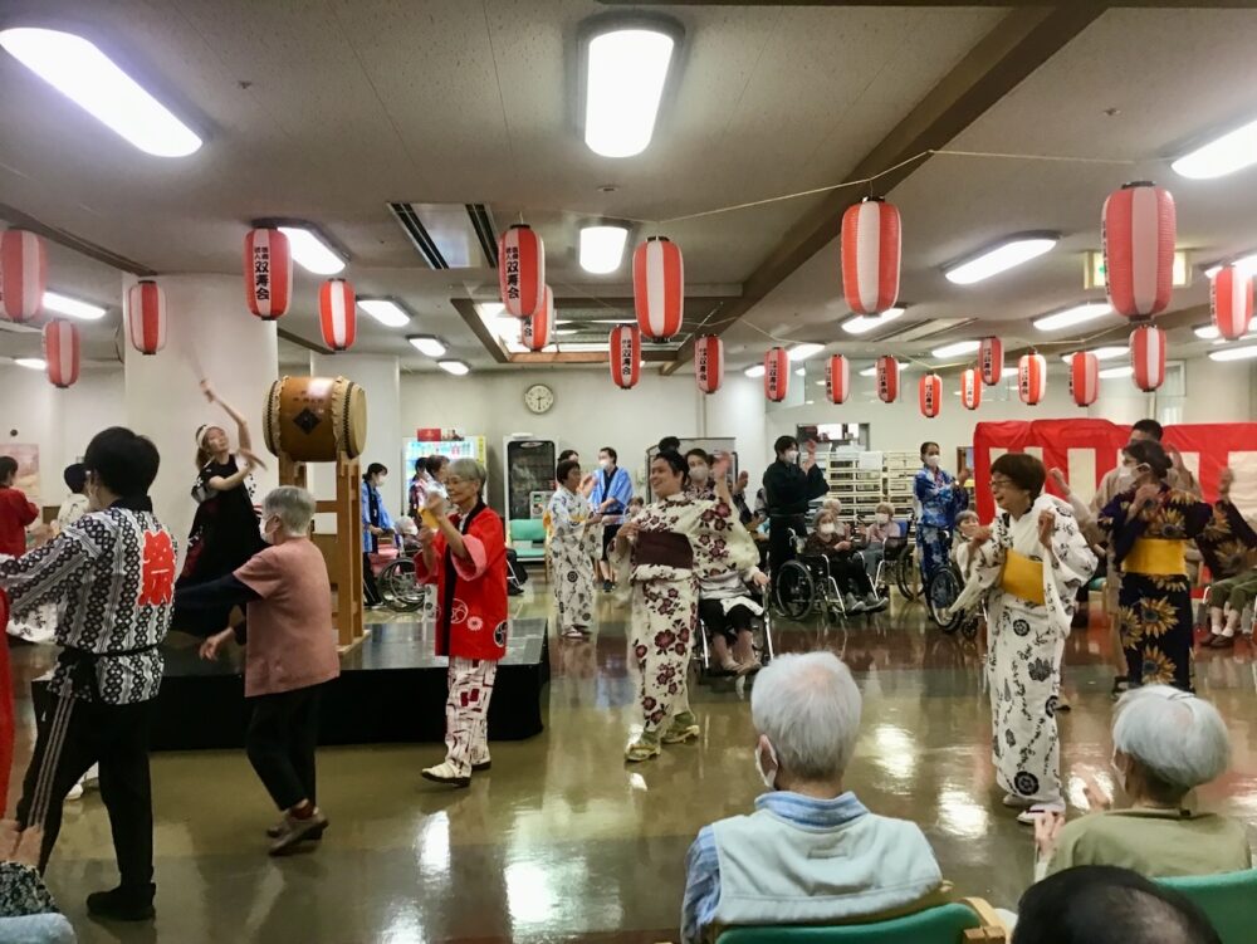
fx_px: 1126
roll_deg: +0.7
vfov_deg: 45.5
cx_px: 628
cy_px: 472
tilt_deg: -2.8
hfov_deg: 58.3
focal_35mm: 31
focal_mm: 3.3
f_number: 2.4
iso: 80
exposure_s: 1/30
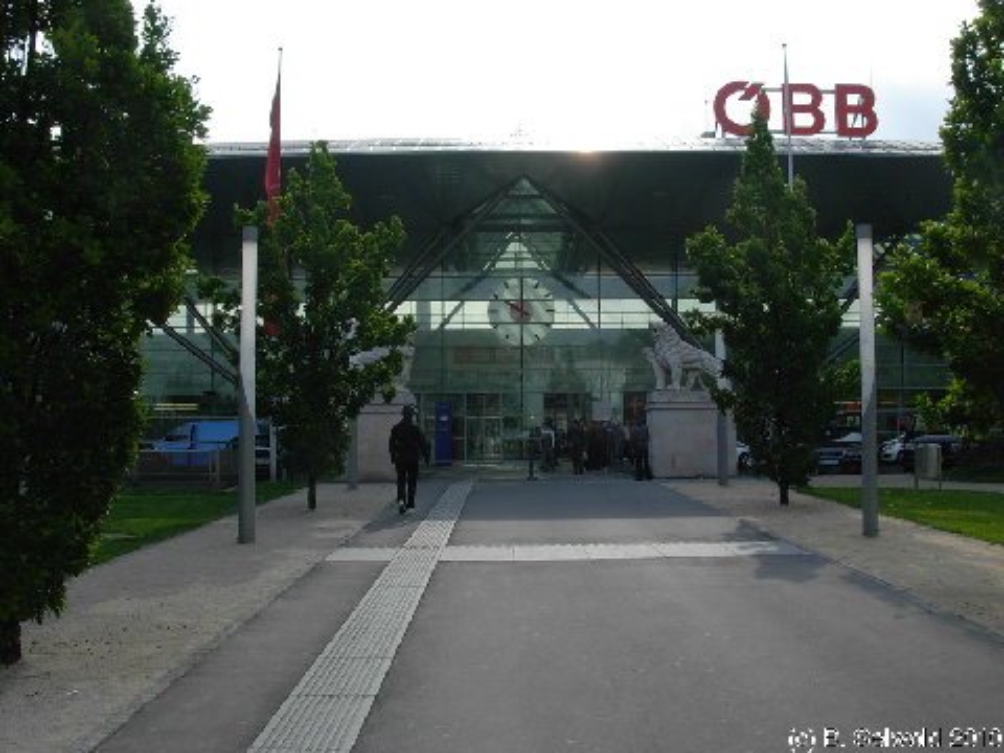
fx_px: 1102
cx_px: 502
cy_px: 376
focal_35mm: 38
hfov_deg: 49.0
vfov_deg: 37.7
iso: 79
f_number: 4.9
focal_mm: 6.3
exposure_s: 1/418
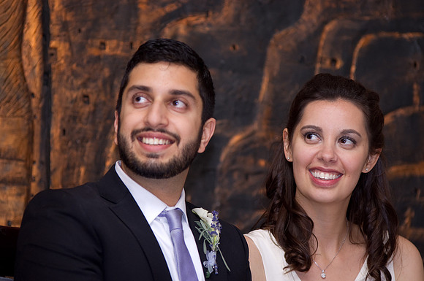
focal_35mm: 240
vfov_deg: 5.7
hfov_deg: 8.6
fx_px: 2823
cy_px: 140
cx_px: 212
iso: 400
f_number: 2.8
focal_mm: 160
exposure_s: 1/160
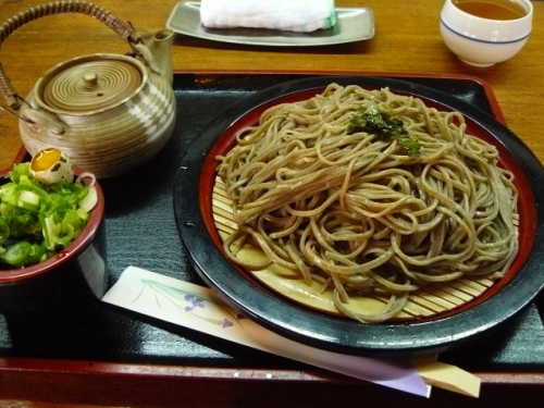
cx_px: 272
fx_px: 566
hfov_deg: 51.4
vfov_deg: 39.7
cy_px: 204
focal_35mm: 36
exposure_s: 1/13
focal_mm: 6
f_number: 2.8
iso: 400
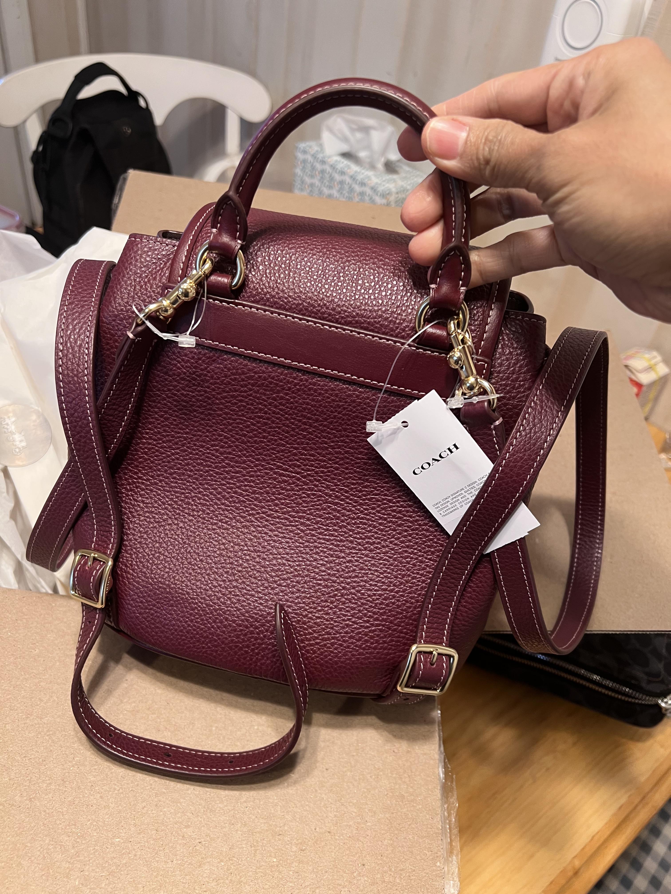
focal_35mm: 26
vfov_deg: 67.3
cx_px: 336
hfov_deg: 53.1
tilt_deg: -40.9
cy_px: 447
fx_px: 672
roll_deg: -8.4
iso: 125
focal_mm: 5.7
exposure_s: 1/60
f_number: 1.5
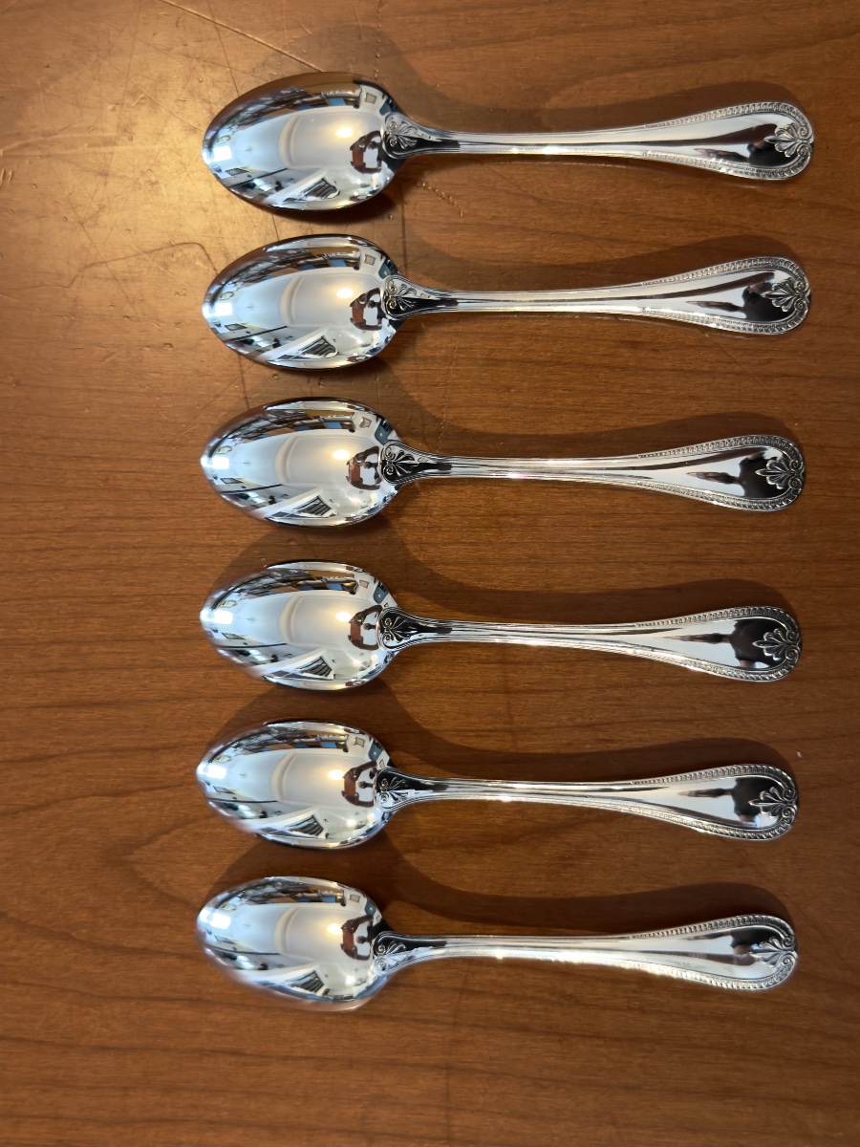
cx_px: 430
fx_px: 1458
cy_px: 574
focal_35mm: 44
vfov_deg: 42.9
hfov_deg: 32.9
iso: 500
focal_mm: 6.76
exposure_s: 1/33
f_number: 1.78
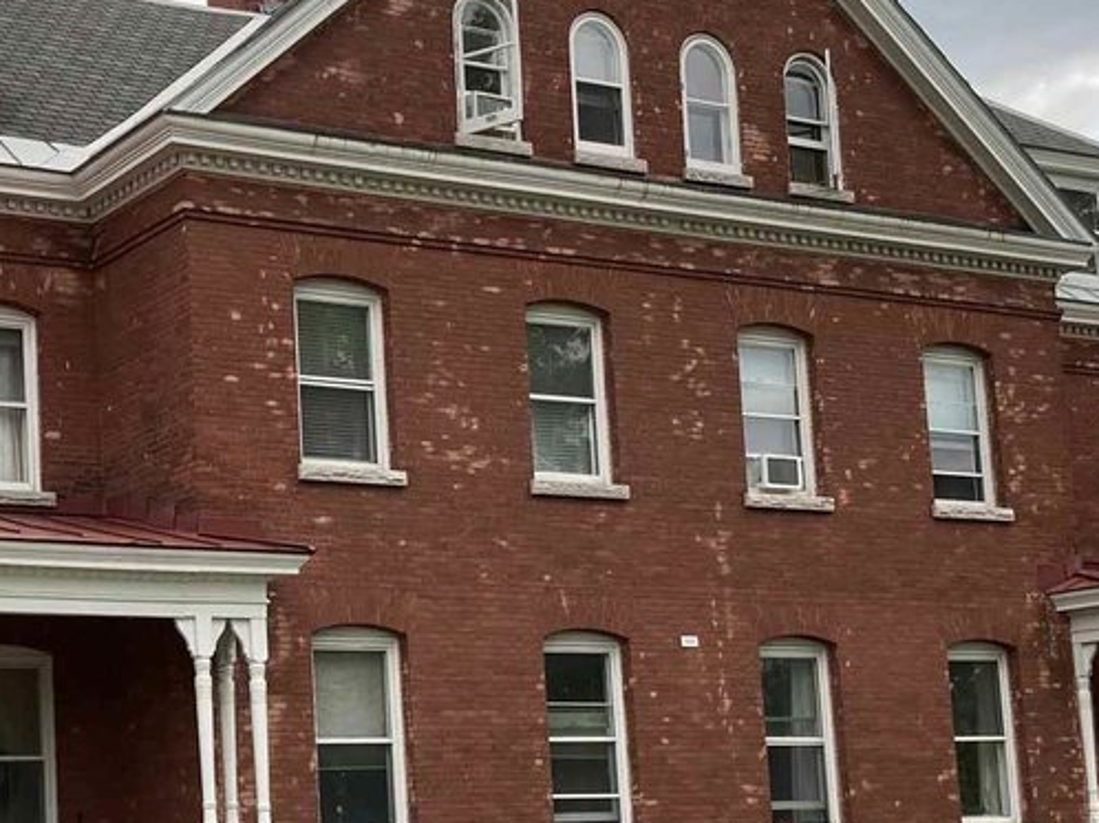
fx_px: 2285
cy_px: 622
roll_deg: +2.2
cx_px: 298
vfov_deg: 20.3
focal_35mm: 72
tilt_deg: +6.9
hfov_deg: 26.8
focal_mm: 3.99
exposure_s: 1/122
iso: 20
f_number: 1.8
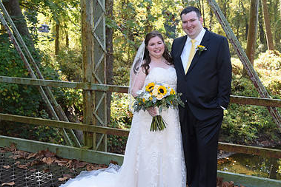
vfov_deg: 26.0
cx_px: 182
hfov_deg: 37.8
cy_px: 105
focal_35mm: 52
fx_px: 406
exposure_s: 1/200
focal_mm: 34
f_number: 4.5
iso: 400
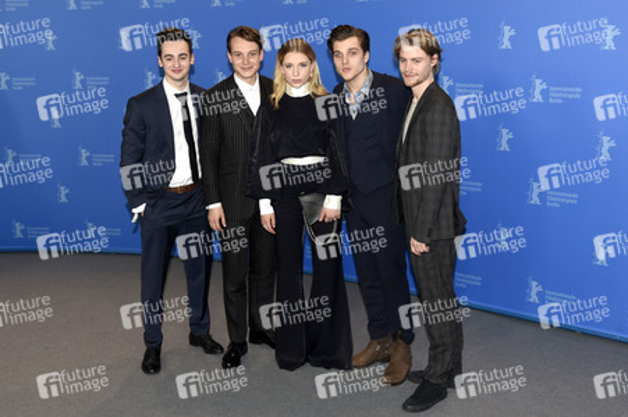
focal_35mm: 39
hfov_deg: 49.6
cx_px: 314
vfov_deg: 34.2
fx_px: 680
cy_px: 208
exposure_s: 1/250
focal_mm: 26
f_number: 5
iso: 640
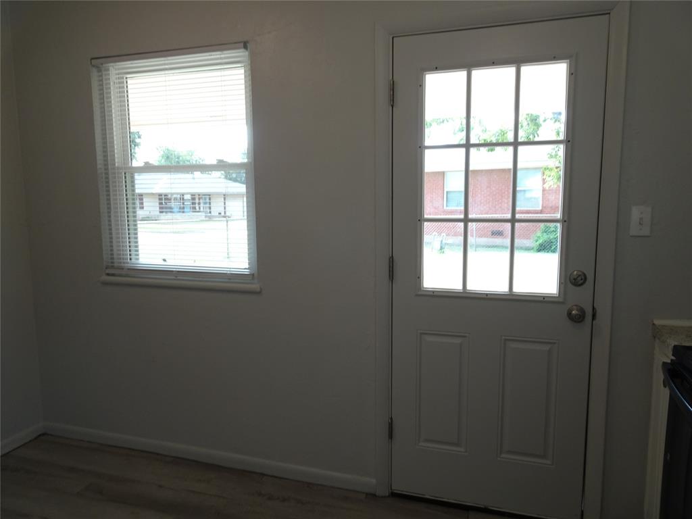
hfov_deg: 71.6
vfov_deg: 56.8
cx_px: 346
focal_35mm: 24
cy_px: 260
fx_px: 480
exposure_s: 1/30
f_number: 3.5
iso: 80
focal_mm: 4.1
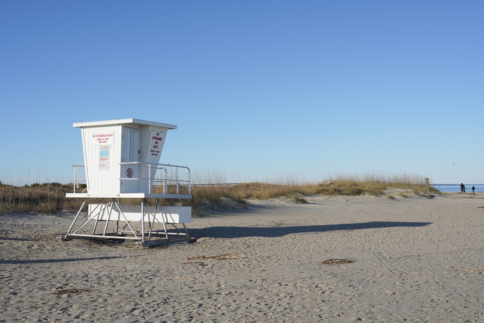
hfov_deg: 49.5
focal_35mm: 39
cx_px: 242
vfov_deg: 34.2
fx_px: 524
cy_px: 162
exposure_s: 1/100
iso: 100
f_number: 16
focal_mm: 39
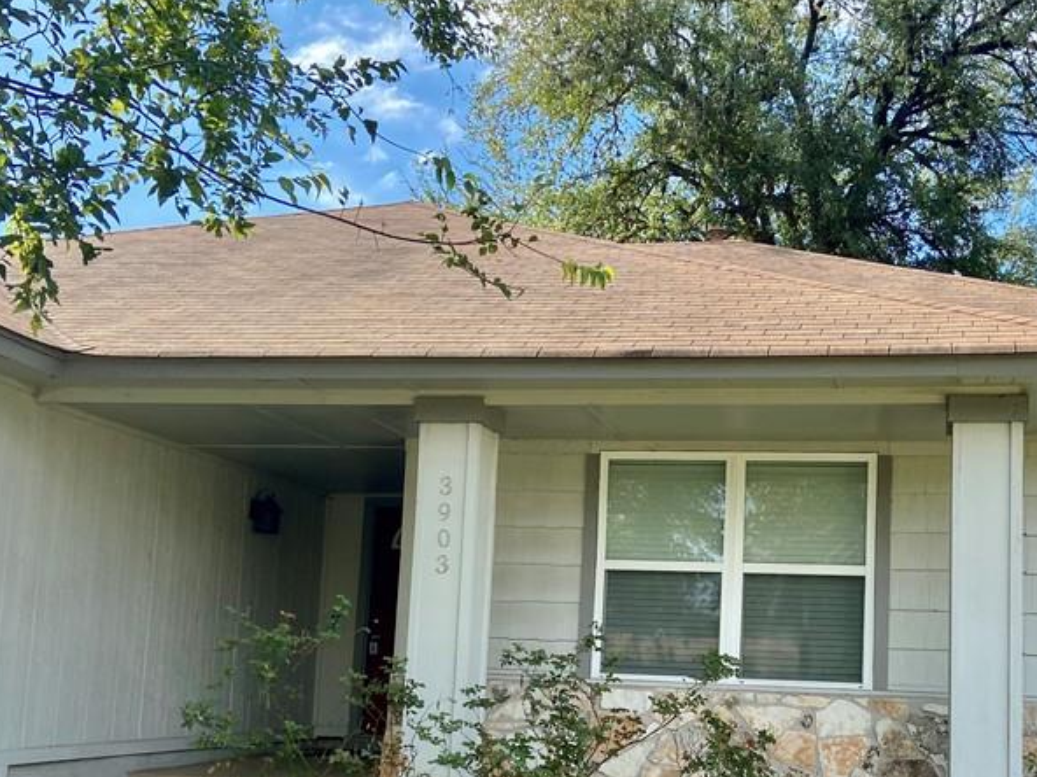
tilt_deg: +7.0
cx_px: 690
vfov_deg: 31.9
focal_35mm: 45
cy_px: 525
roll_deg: -2.5
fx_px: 1348
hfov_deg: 41.5
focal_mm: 4.25
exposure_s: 1/845
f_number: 1.8
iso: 32
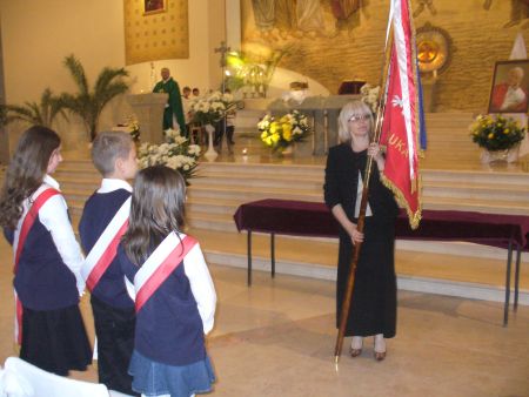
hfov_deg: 50.1
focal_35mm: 37
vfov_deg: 38.7
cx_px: 264
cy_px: 198
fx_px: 566
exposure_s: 1/30
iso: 400
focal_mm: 6.1
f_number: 2.8
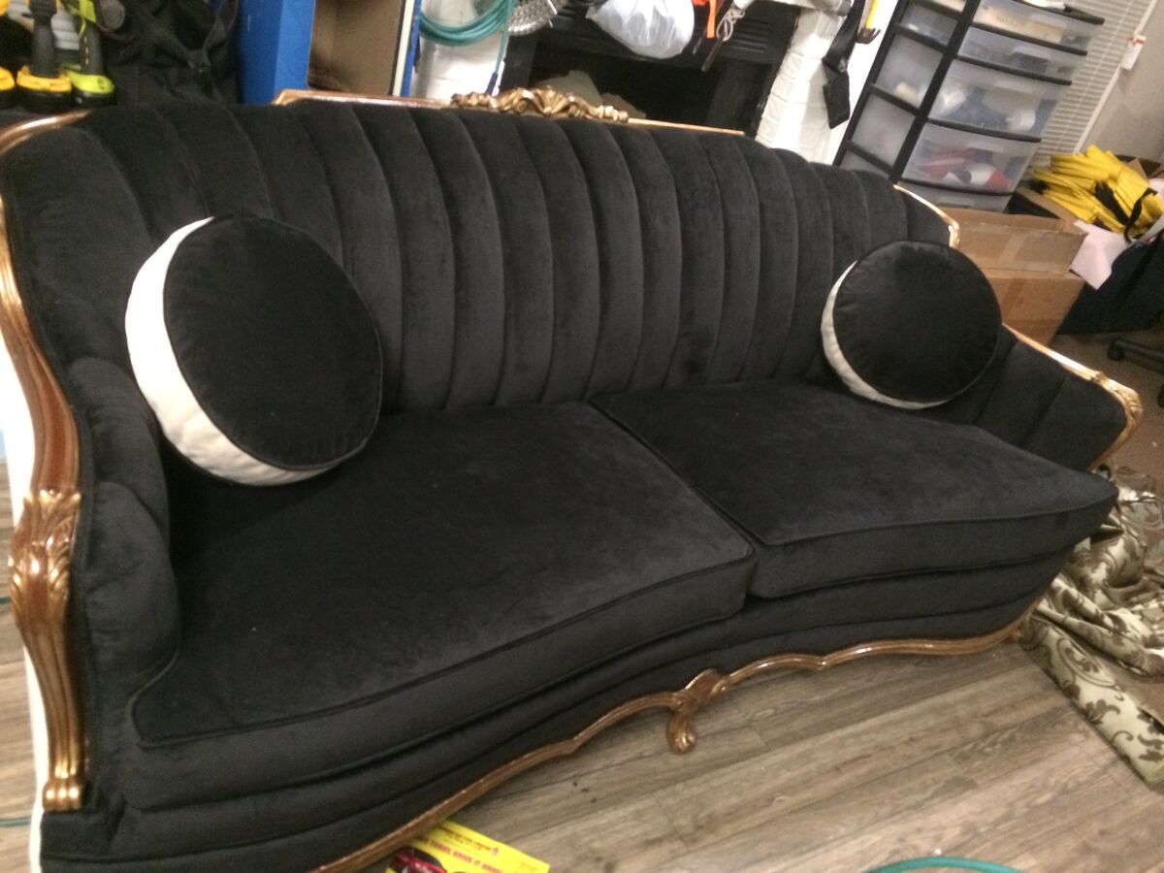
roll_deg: -15.9
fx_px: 975
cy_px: 436
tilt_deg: -31.8
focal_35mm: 29
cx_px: 582
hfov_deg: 61.7
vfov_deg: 48.2
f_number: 2.2
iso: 500
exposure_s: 1/15
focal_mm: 4.15
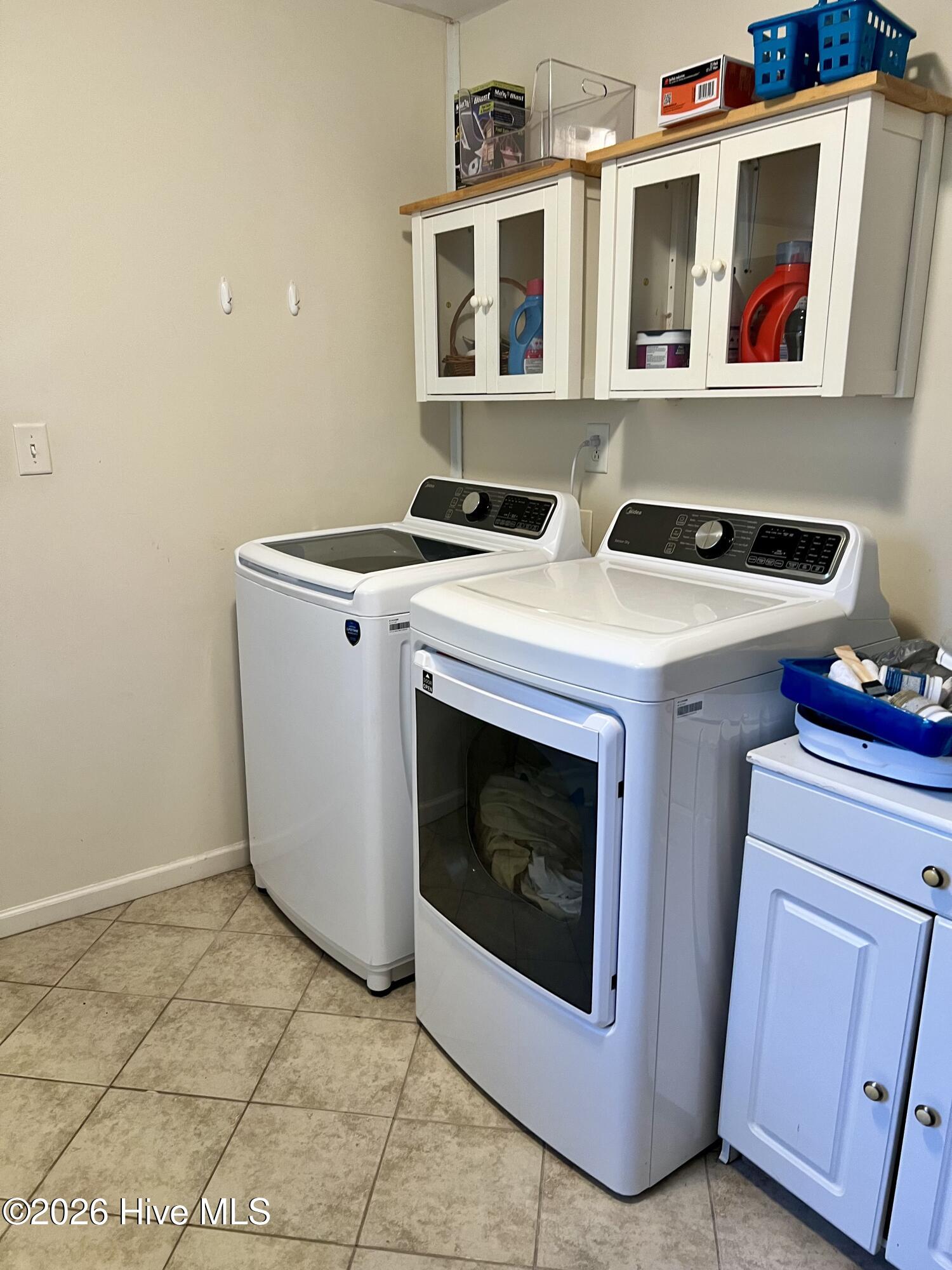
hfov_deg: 53.1
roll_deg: +0.0
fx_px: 953
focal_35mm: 26
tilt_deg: -13.9
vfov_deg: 67.3
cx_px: 476
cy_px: 635
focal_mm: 5.7
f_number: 1.5
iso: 160
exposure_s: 1/60
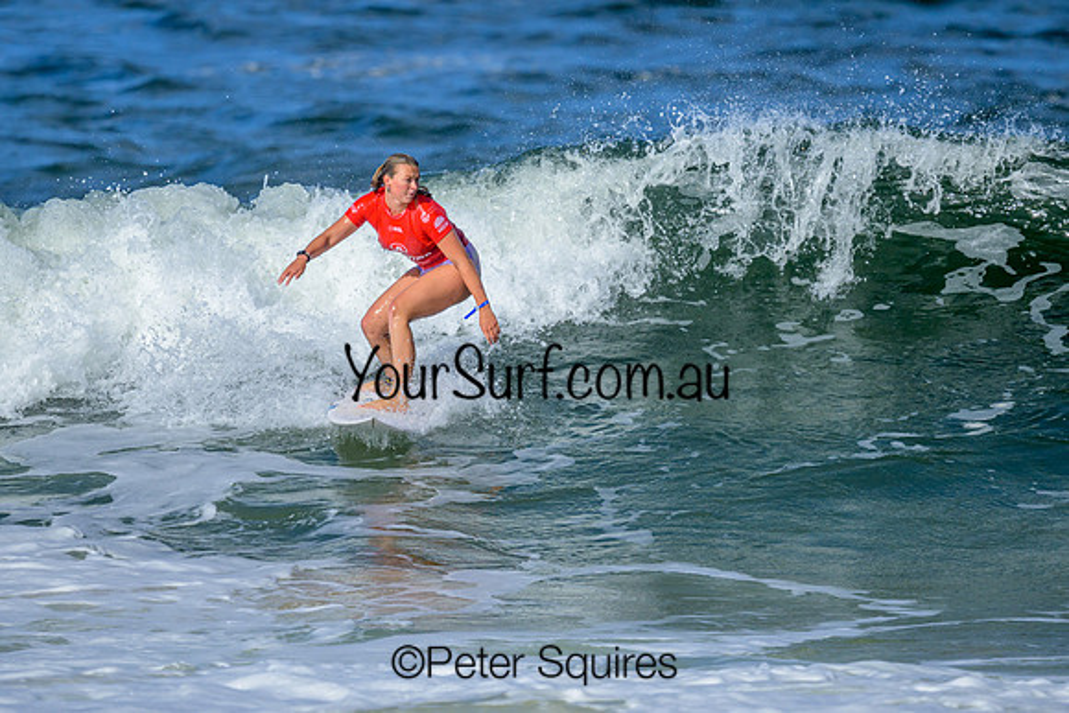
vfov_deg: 1.3
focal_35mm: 1100
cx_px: 402
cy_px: 295
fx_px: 32671
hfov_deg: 1.9
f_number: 6.3
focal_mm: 800
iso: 320
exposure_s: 1/3200
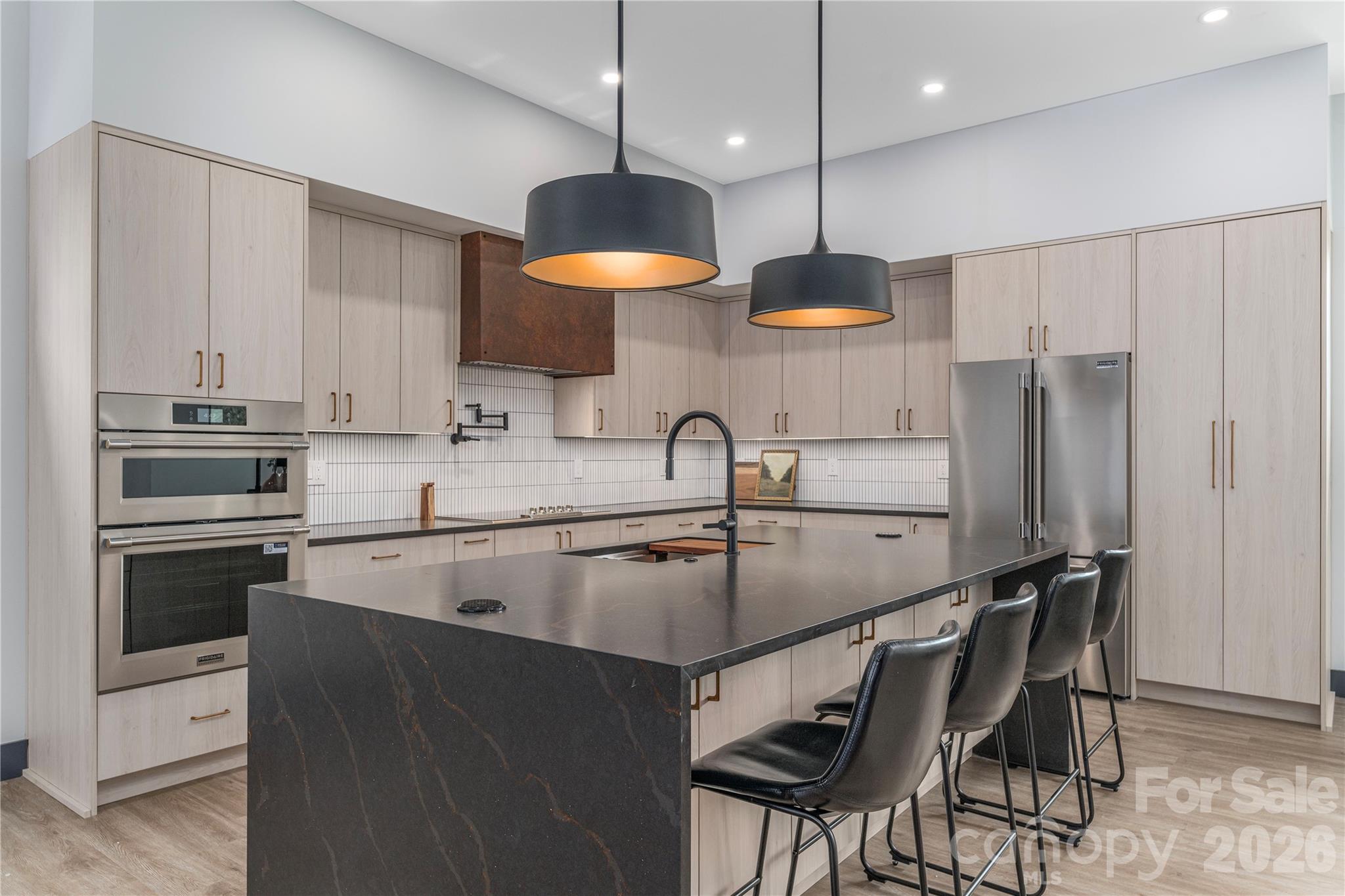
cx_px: 672
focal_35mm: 23
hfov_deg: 76.1
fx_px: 859
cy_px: 448
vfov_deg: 55.1
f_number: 8
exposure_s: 1/100
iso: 320
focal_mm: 23
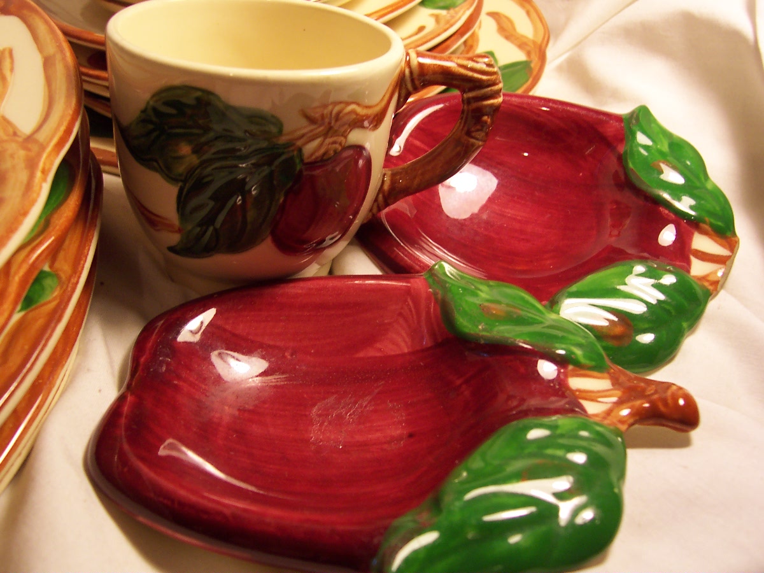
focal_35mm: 37
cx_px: 382
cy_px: 286
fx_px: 817
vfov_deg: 38.7
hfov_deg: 50.1
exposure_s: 1/60
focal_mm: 5.6
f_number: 2.8
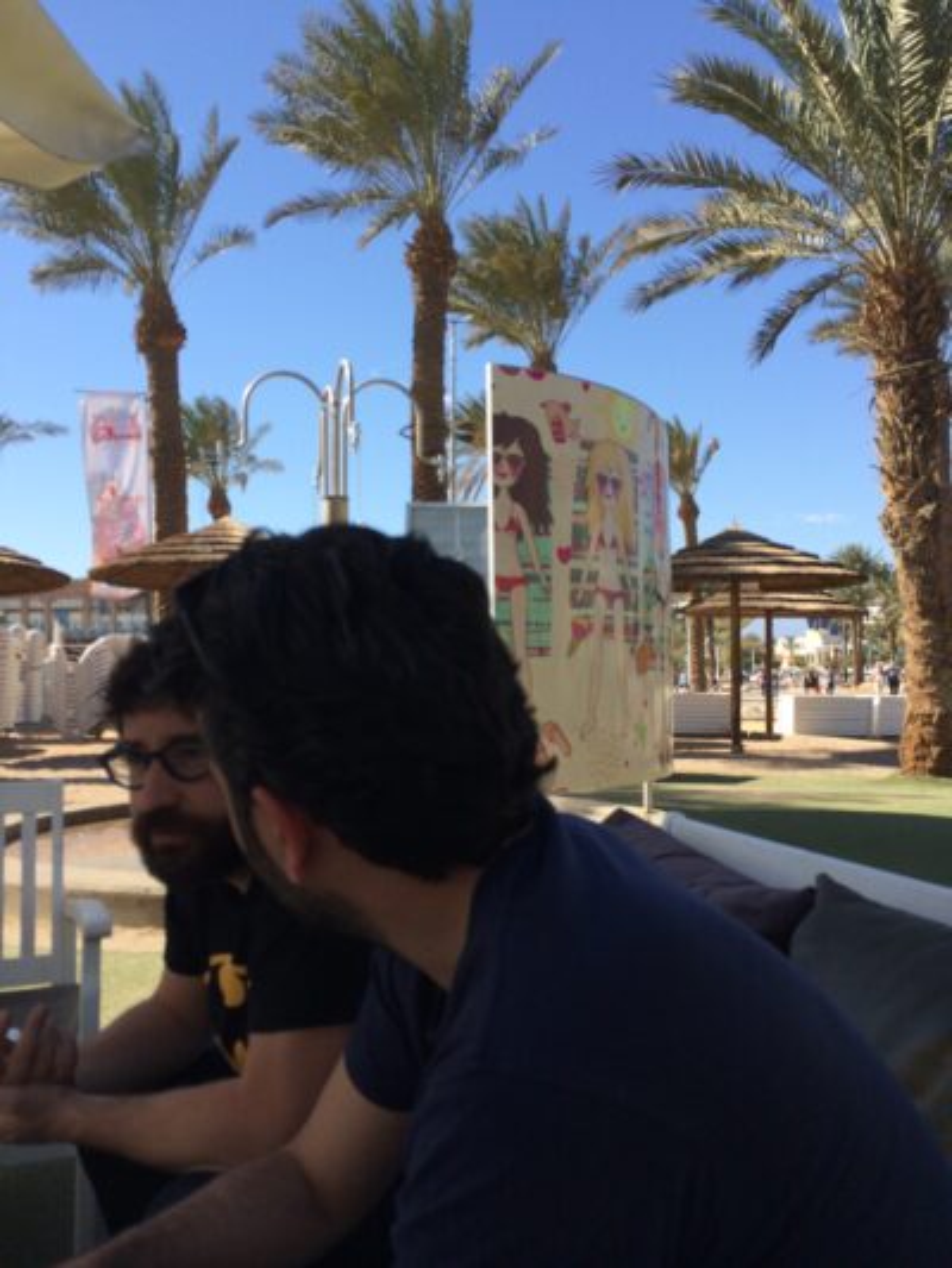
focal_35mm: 30
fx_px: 1100
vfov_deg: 60.0
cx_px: 476
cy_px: 634
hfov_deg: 46.8
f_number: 2.2
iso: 32
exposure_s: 1/1414
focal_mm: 4.12
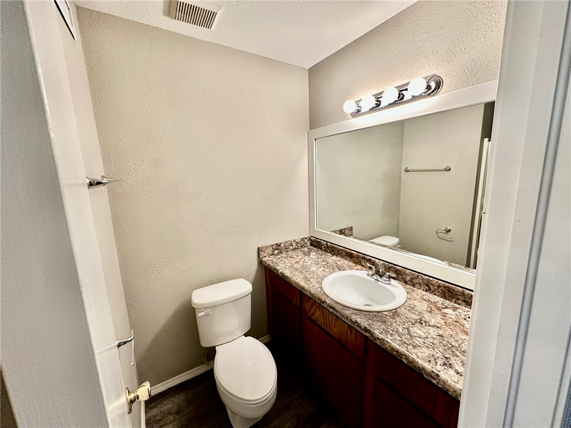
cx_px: 286
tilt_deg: -10.0
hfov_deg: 102.1
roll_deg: +1.9
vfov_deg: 85.7
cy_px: 214
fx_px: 231
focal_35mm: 14
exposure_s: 1/60
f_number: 2.2
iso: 200
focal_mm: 2.22
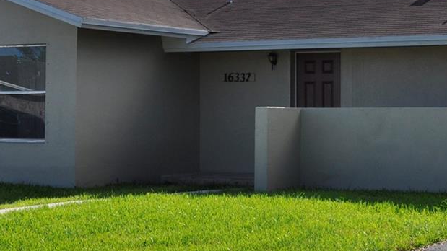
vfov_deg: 11.9
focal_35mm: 101
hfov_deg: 21.0
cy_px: 73
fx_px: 1201
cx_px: 306
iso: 200
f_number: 10
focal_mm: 25
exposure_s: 1/500
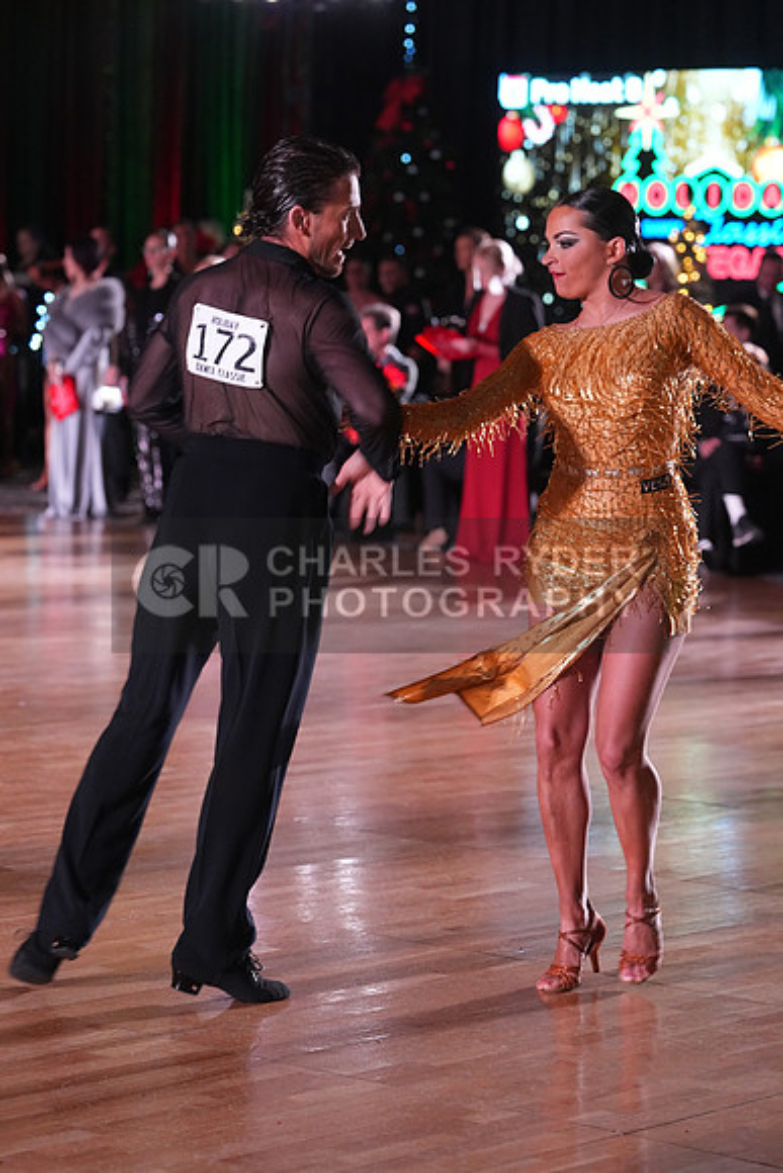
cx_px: 392
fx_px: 3521
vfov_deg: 18.9
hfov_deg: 12.7
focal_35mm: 108
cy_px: 586
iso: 4000
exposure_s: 1/200
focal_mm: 108
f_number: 4.5
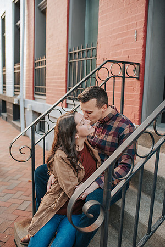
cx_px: 82
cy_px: 124
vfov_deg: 54.4
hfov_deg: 37.9
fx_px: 241
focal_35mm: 35
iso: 640
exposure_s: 1/400
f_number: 2.8
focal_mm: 35
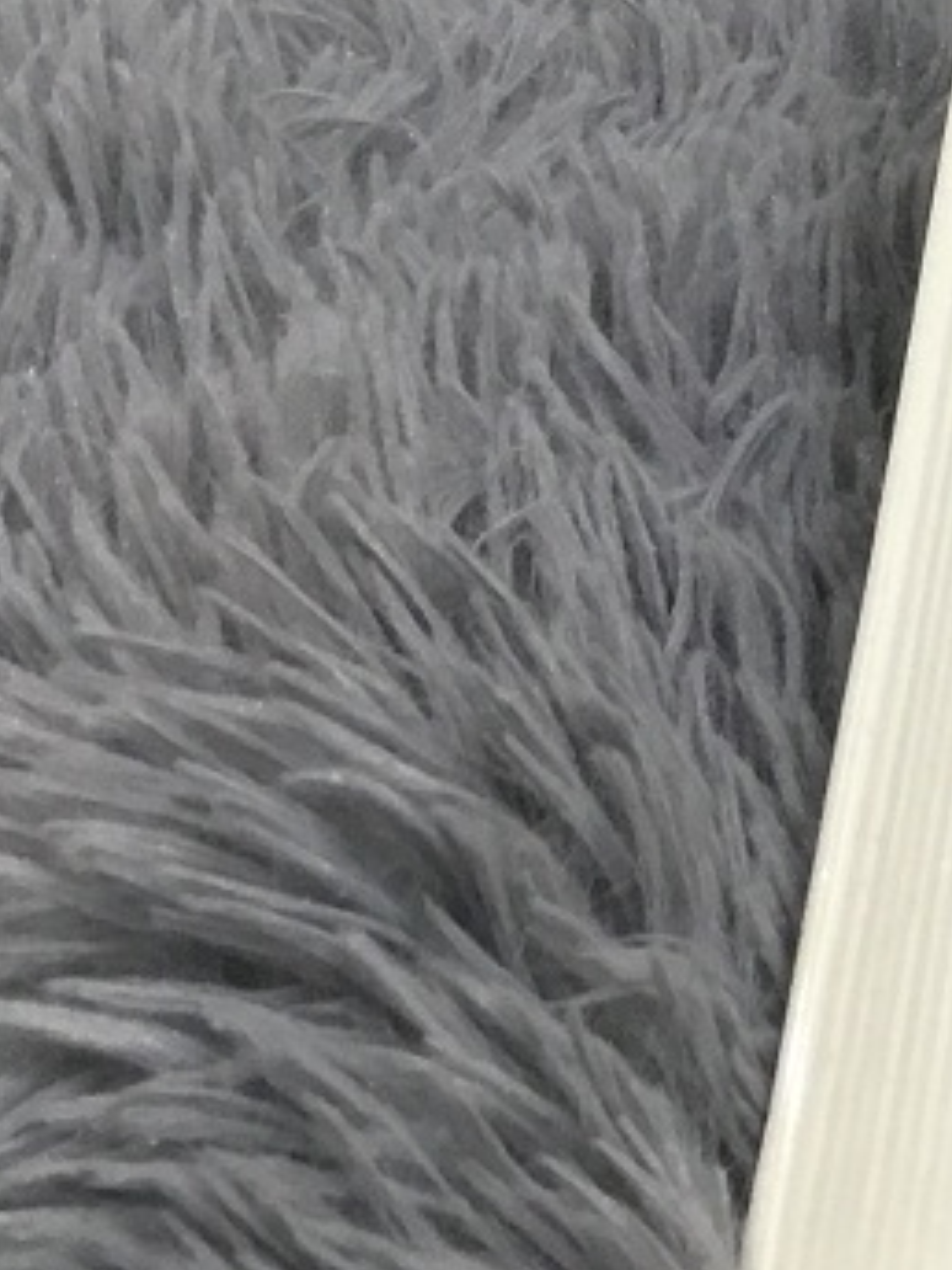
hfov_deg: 13.0
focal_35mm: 108
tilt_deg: -15.6
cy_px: 107
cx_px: 1435
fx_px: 3960
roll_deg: -0.9
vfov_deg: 17.9
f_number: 2.4
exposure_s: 1/33
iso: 80
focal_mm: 3.3
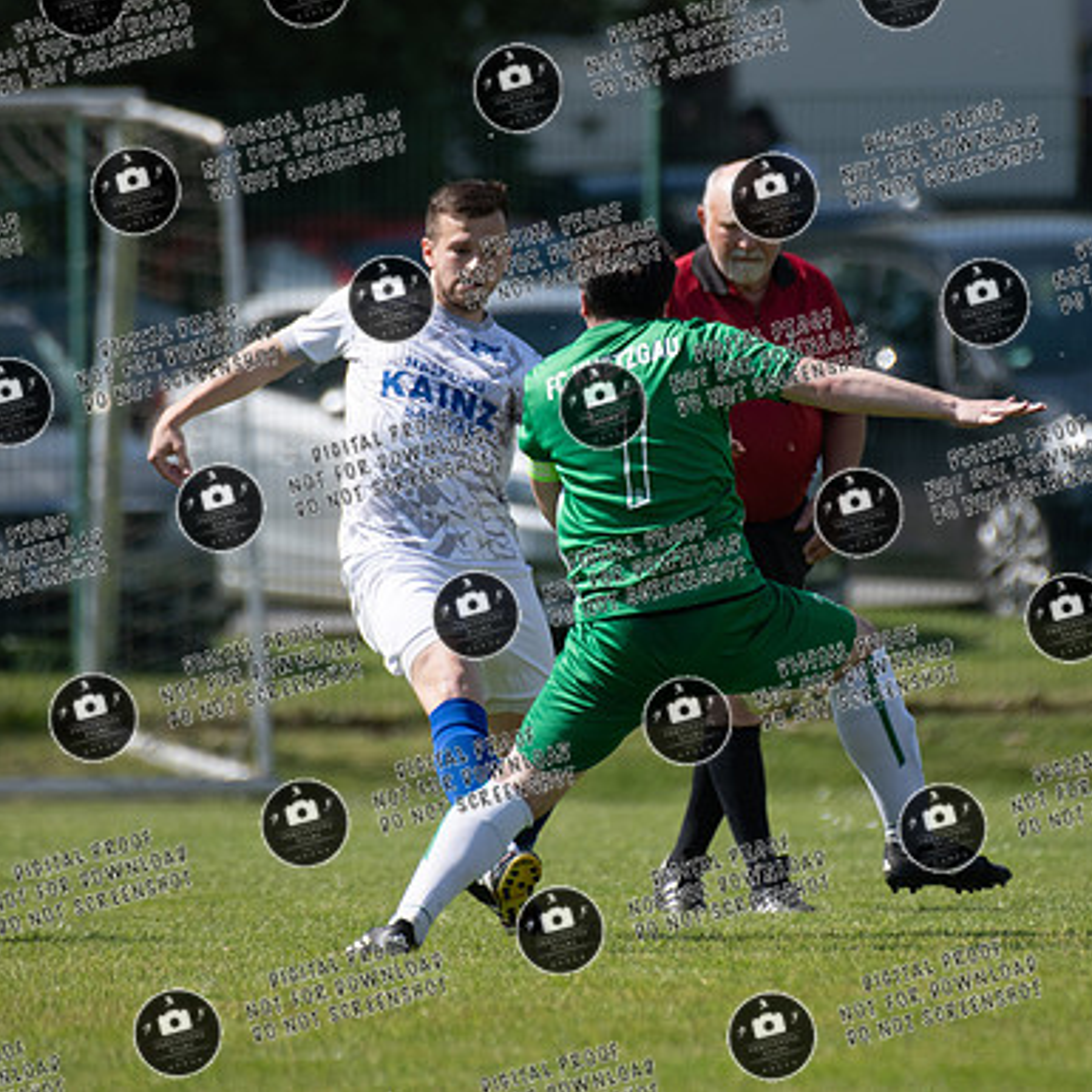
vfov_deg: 2.1
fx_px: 29659
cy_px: 439
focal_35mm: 831
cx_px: 618
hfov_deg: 2.1
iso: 320
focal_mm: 460
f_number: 5.6
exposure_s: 1/1600
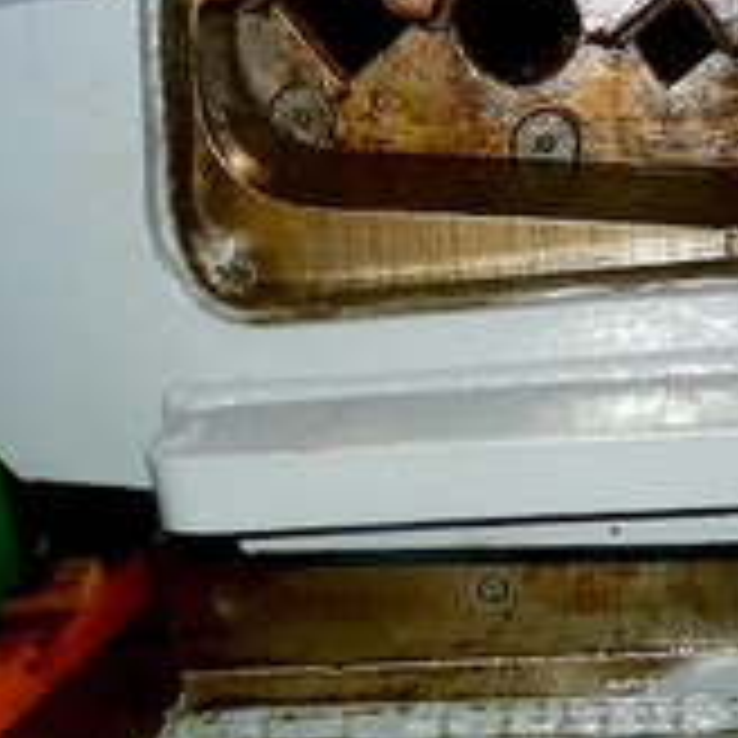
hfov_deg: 31.5
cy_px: 468
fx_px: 1303
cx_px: 450
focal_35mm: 54
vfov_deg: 31.5
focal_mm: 4.5
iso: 200
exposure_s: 1/30
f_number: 3.5
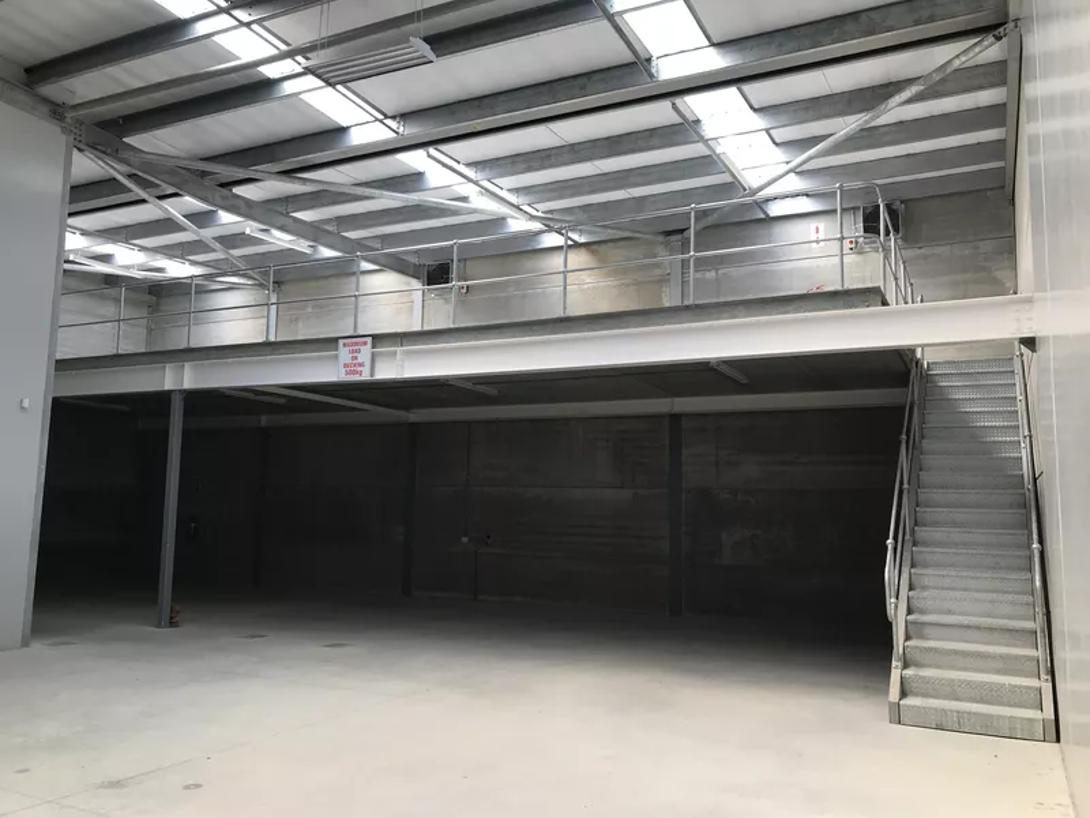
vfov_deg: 49.7
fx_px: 882
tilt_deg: +8.5
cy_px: 409
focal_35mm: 28
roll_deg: +0.4
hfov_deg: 63.4
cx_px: 545
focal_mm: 3.99
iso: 20
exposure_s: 1/244
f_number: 1.8
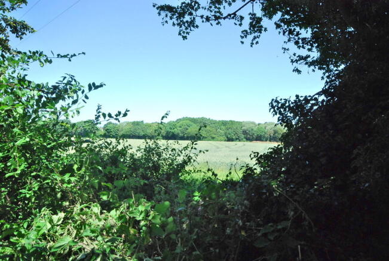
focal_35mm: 30
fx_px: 325
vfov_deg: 43.8
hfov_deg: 61.8
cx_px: 194
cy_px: 130
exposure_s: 1/400
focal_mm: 20
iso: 800
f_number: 11
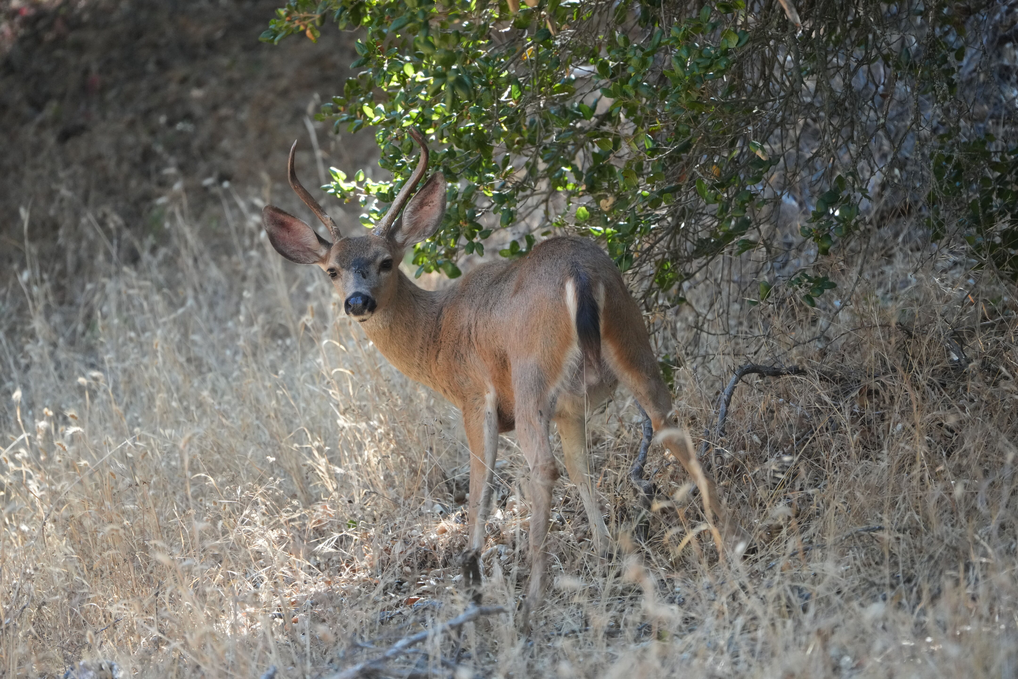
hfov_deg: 5.2
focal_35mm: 400
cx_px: 509
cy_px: 340
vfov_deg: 3.4
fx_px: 11310
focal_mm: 400
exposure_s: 1/640
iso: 3200
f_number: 6.3
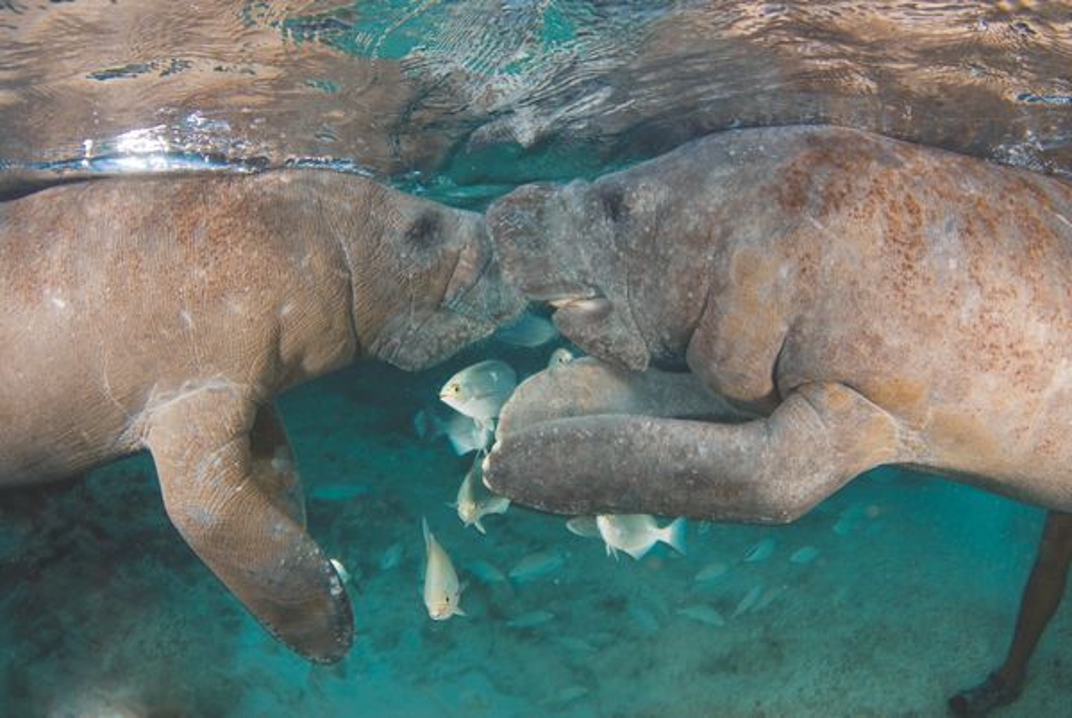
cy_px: 359
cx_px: 536
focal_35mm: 18
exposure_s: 1/60
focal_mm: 12
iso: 125
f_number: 8
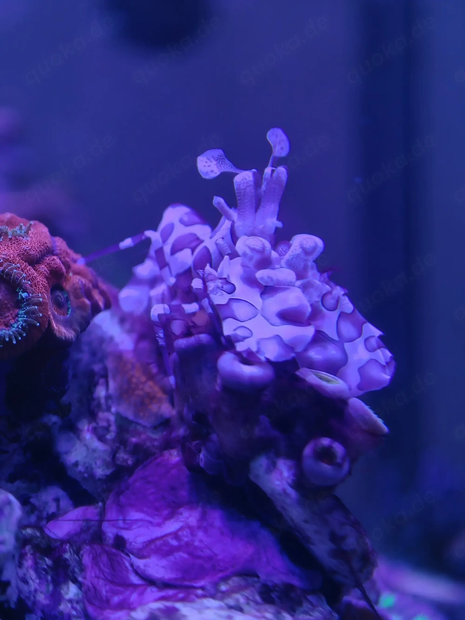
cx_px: 232
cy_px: 310
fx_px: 1254
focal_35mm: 70
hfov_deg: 21.0
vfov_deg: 27.8
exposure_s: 1/50
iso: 1000
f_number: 2.1
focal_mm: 16.53
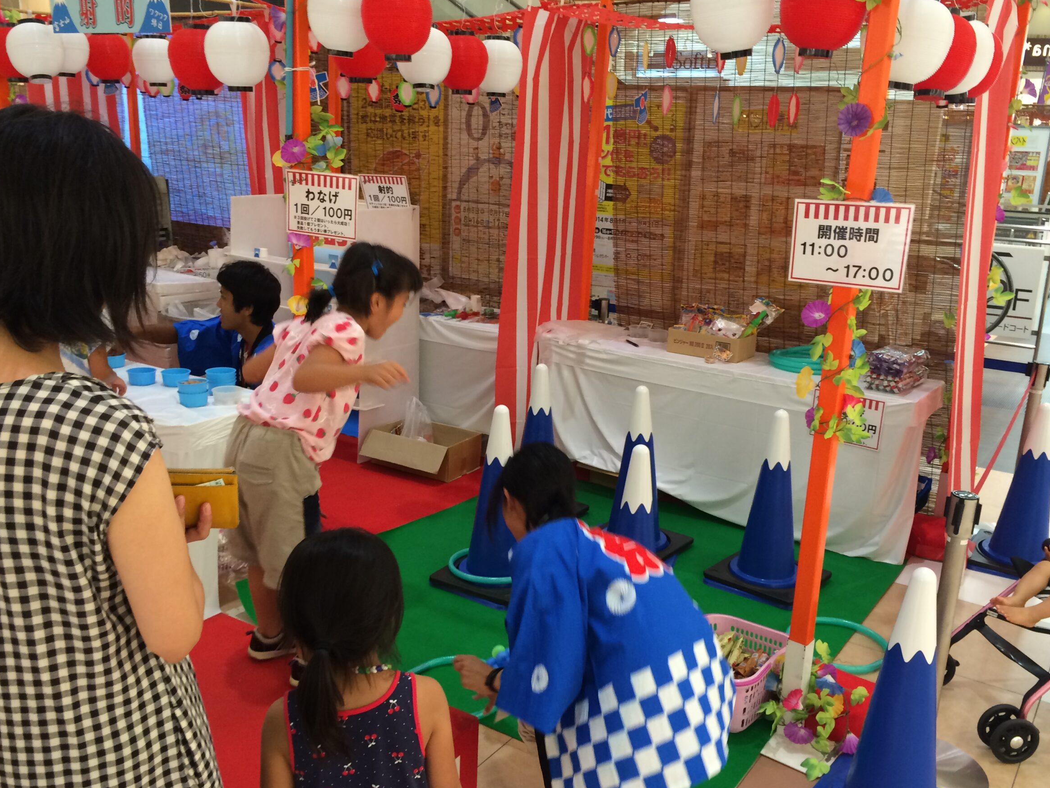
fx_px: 1001
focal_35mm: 33
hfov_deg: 55.3
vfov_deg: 42.9
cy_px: 402
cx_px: 537
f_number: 2.2
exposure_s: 1/33
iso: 100
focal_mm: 4.12
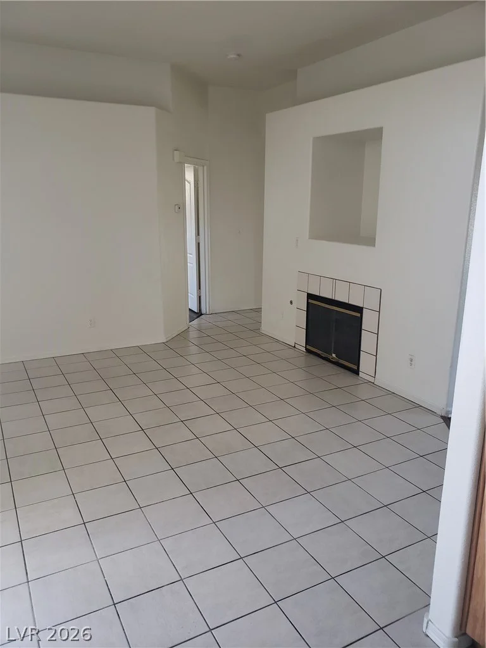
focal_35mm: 26
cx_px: 243
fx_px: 487
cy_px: 324
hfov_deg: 53.1
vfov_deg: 67.3
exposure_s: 1/40
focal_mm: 4.3
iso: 250
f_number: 2.4
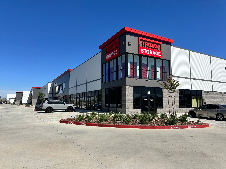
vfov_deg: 56.8
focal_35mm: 24
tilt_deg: +5.9
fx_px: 157
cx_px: 113
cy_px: 84
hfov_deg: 71.6
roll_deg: -0.3
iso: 80
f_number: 1.78
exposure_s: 1/6623
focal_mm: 6.86
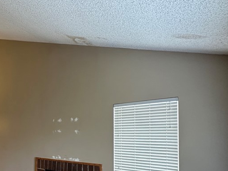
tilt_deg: +1.8
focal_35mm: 28
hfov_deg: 55.2
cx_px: 24
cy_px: 132
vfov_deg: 47.5
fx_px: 184
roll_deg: -0.4
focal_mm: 2.22
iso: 250
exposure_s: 1/60
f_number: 2.2
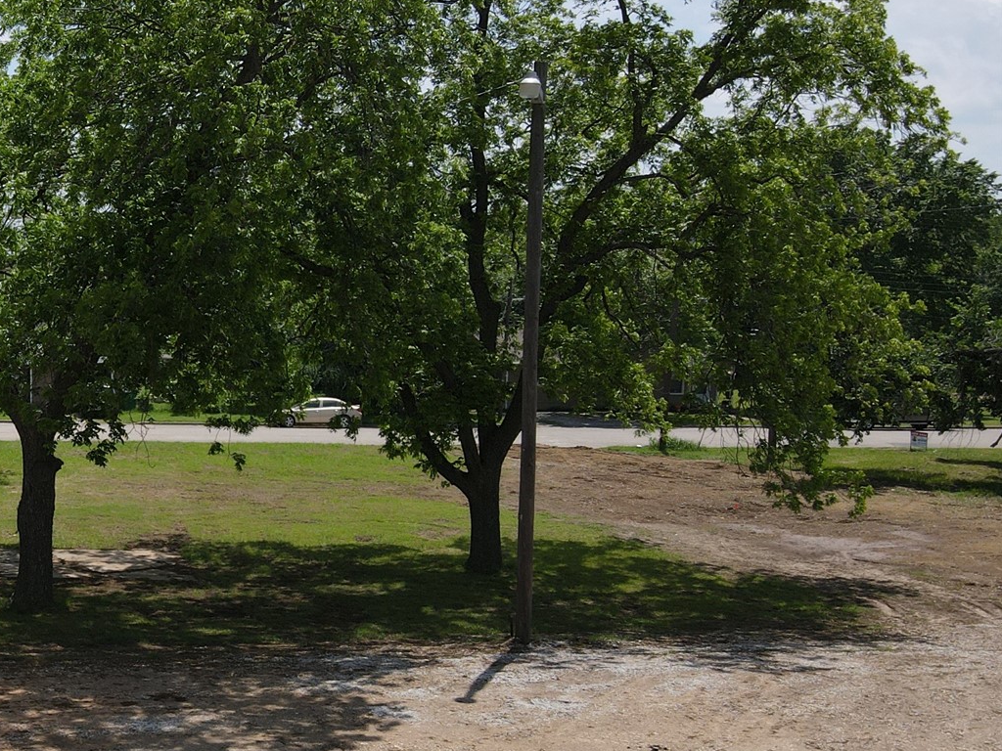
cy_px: 456
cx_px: 2
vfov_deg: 30.2
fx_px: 1389
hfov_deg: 35.8
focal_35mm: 48
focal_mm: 4.5
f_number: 2.8
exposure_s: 1/1000
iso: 100
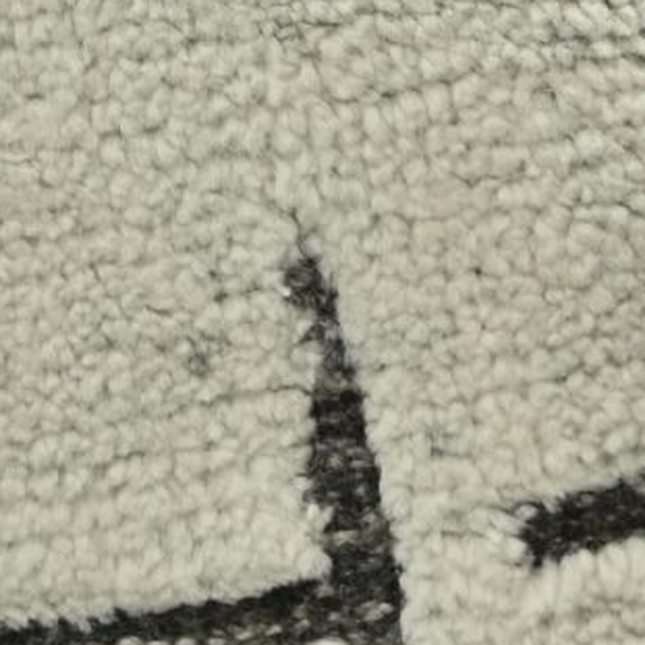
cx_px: -357
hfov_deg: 3.7
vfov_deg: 3.6
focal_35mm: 476
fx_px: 10034
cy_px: -826
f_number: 9
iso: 160
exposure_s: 1/125
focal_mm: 68
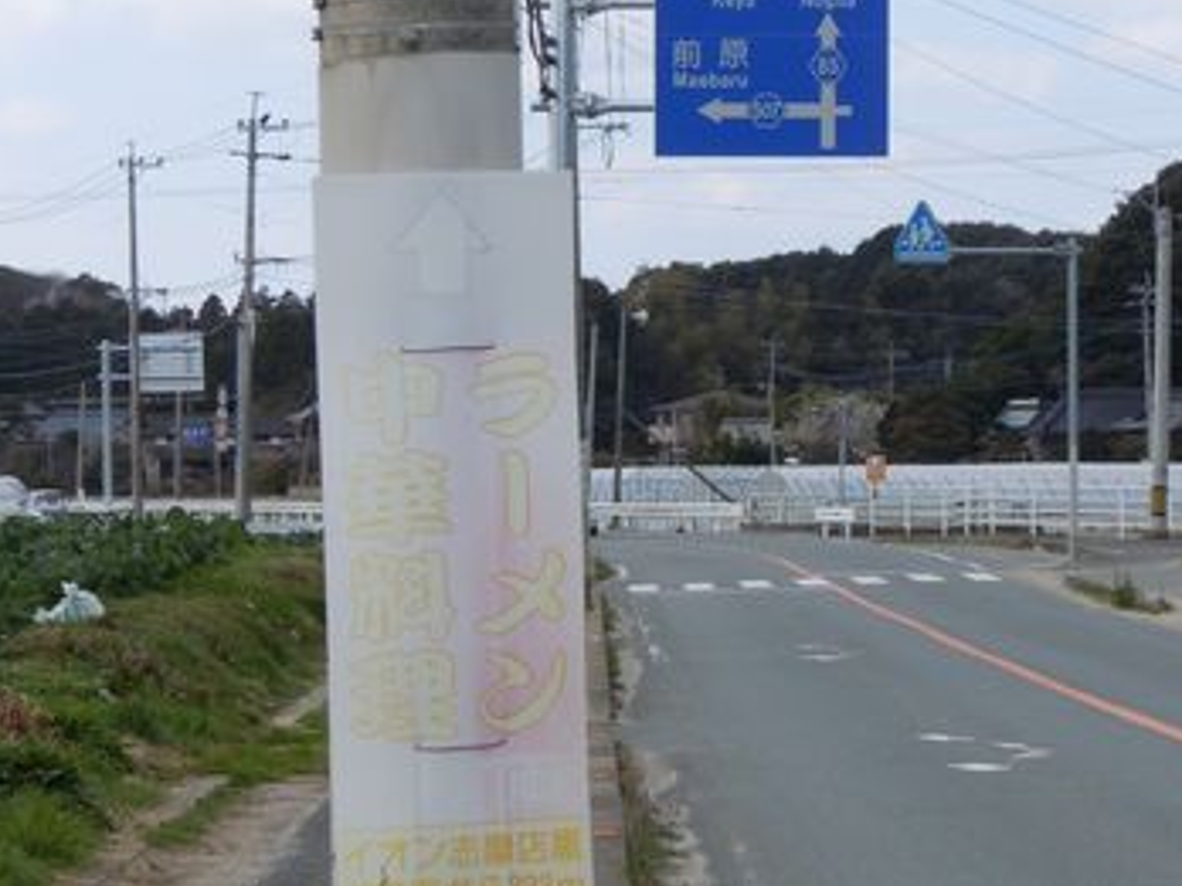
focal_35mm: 162
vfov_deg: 9.2
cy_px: 384
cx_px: 649
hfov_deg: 12.2
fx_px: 5532
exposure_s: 1/400
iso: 100
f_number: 5.5
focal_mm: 25.3
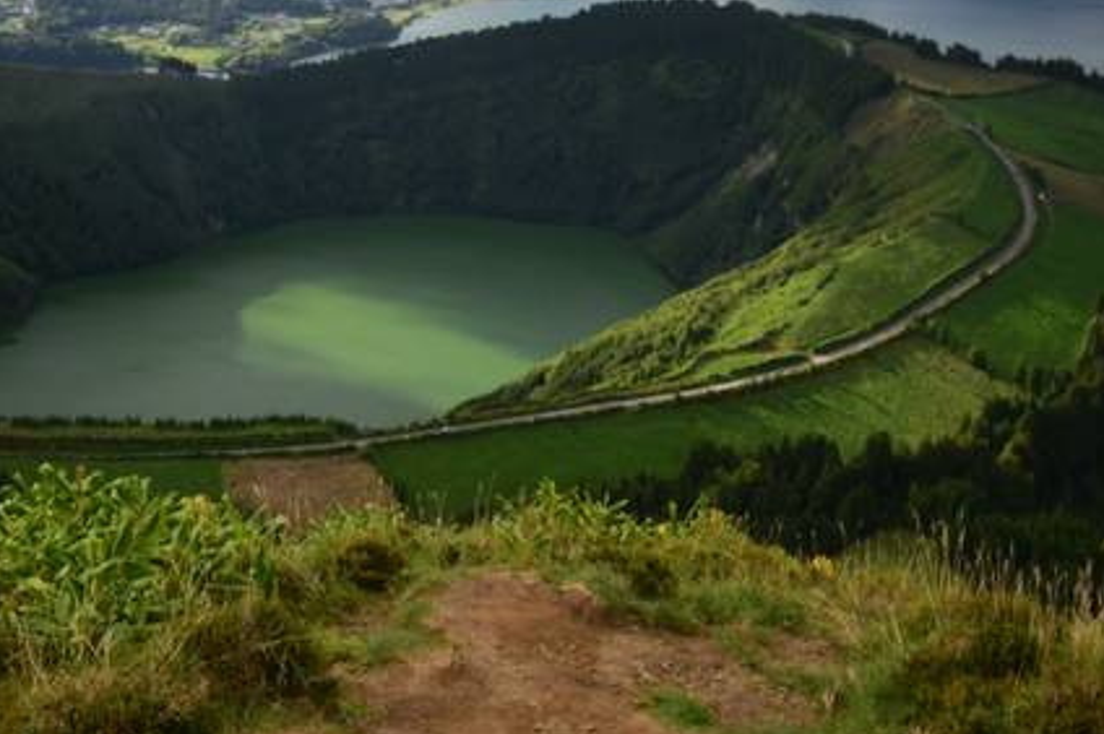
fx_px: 1563
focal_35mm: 51
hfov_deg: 38.6
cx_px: 388
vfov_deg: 25.9
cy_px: 122
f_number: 5.6
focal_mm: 20
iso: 320
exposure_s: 1/1000
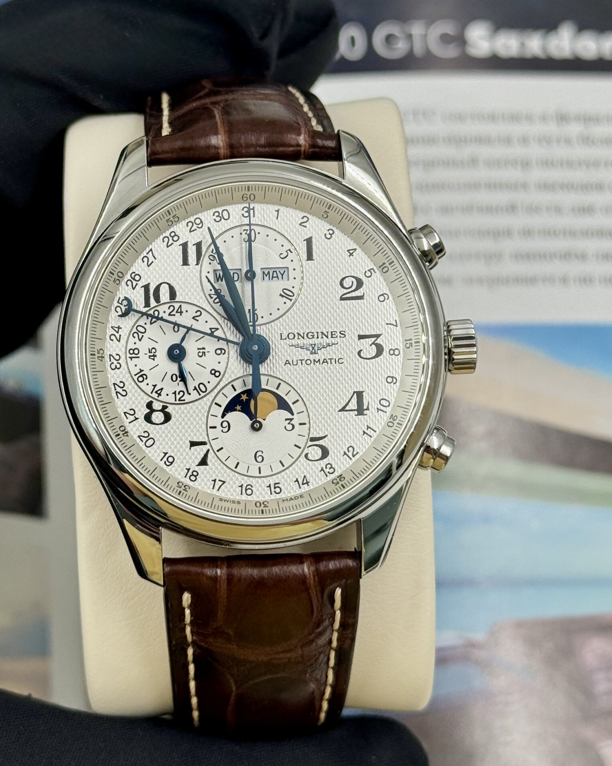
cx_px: 250
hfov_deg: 24.2
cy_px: 381
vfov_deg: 30.0
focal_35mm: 63
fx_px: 1427
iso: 64
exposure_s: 1/362
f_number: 1.78
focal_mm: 6.76
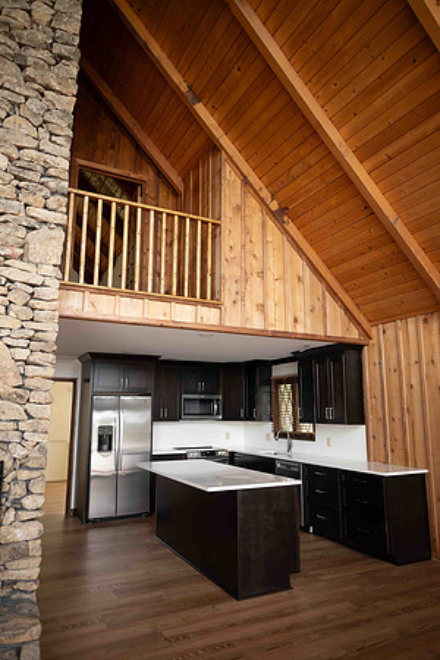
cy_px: 330
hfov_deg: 53.1
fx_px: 440
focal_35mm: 24
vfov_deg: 73.7
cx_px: 220
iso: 1000
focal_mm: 24
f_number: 2.5
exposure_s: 1/250
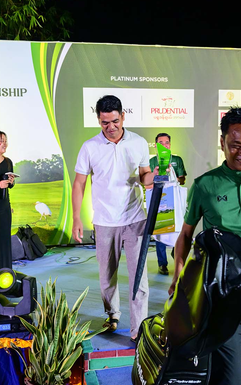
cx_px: 118
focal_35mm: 42
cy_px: 212
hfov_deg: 30.8
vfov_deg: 47.5
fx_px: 438
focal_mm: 31.5
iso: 2500
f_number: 4.5
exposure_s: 1/250
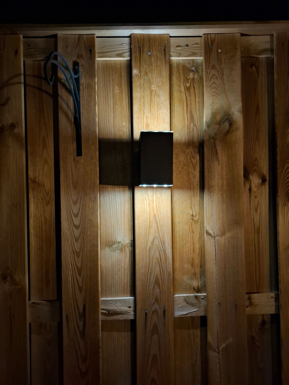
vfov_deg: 73.9
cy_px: 192
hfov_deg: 58.9
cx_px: 144
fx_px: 256
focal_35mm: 23
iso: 1250
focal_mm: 5.54
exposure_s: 1/14
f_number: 1.8
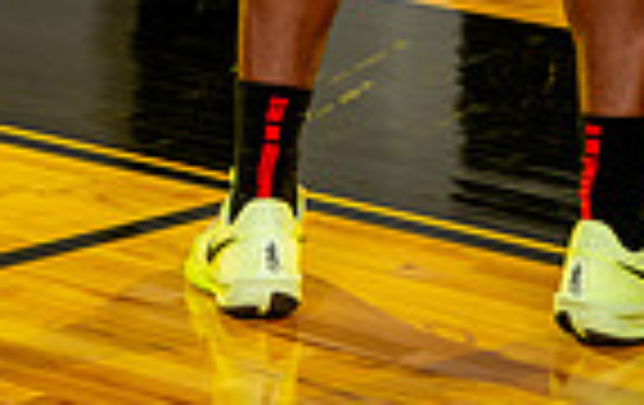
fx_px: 3939
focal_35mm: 224
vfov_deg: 5.7
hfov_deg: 9.3
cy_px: -590
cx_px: 432
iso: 100
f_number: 8
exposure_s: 1/125
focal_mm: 70
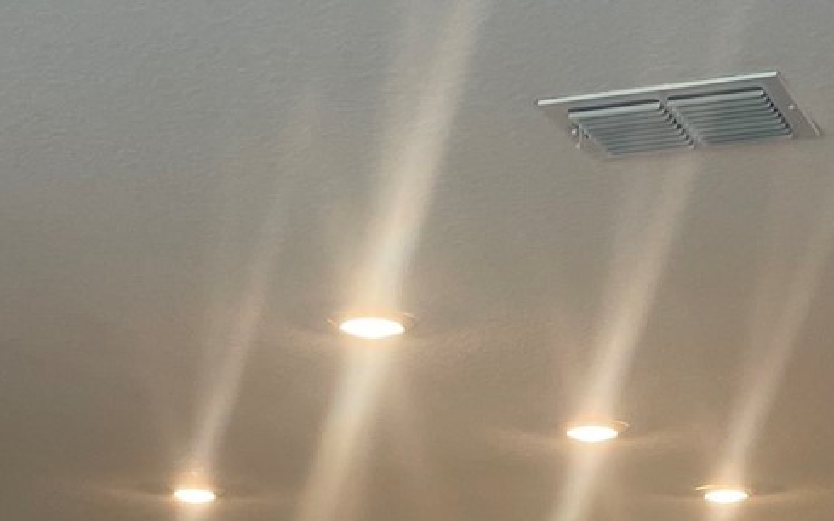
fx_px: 2045
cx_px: 485
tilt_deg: -3.6
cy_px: 940
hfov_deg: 23.0
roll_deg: -1.2
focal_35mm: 90
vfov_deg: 13.1
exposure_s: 1/60
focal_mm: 4.2
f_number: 1.6
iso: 80
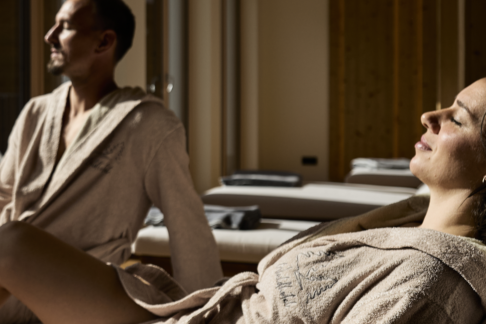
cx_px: -40
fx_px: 891
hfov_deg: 28.0
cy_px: 146
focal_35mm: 66
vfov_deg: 20.6
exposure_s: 1/3200
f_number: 2.8
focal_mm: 20
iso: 100
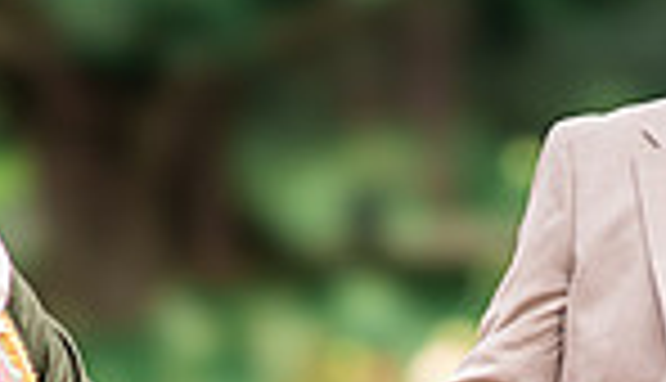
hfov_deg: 5.2
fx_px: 7277
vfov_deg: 3.0
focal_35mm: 410
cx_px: 307
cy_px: 469
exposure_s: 1/1600
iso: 100
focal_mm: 85
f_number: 1.4
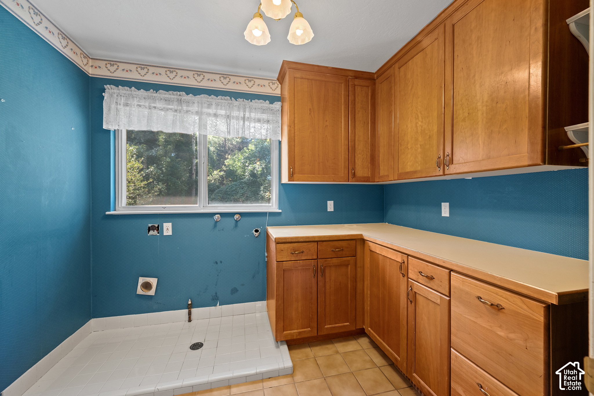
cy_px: 198
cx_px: 297
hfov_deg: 104.2
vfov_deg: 81.3
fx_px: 231
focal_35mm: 14
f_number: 8
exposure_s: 1/1.67
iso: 500
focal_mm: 14
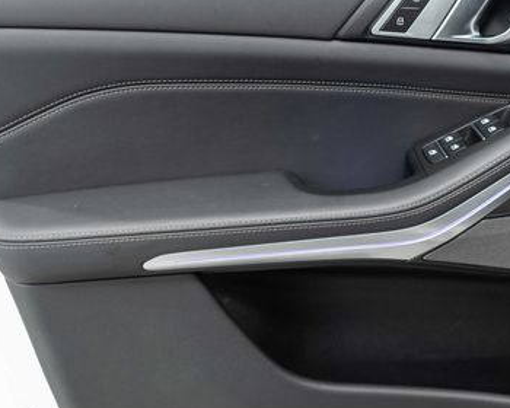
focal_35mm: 48
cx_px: 354
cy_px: 227
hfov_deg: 38.2
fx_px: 725
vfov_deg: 31.4
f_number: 3.2
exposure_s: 1/40
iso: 640
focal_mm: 28
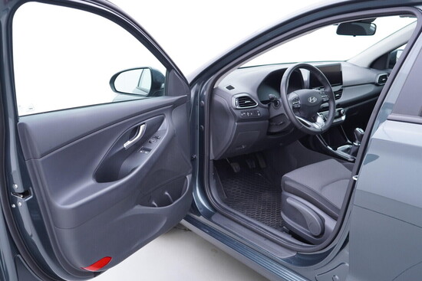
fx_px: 422
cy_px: 140
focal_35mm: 36
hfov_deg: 53.1
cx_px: 211
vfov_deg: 36.9
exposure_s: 1/40
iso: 200
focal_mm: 24
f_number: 2.8
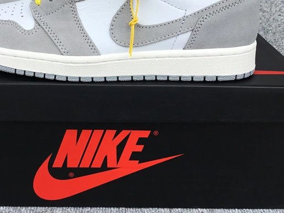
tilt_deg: -15.2
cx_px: 107
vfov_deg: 26.5
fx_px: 443
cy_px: 38
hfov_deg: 35.3
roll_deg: -1.0
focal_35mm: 54
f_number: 2.4
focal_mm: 3.3
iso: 25
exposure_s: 1/558
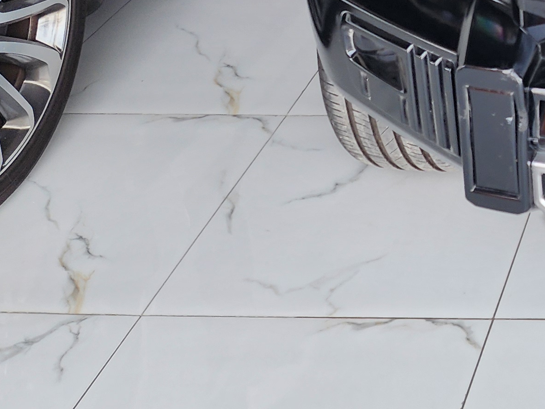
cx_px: 813
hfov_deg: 21.2
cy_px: -266
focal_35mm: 78
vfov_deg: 16.6
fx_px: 1228
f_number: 1.8
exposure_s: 1/180
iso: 64
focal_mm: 6.4
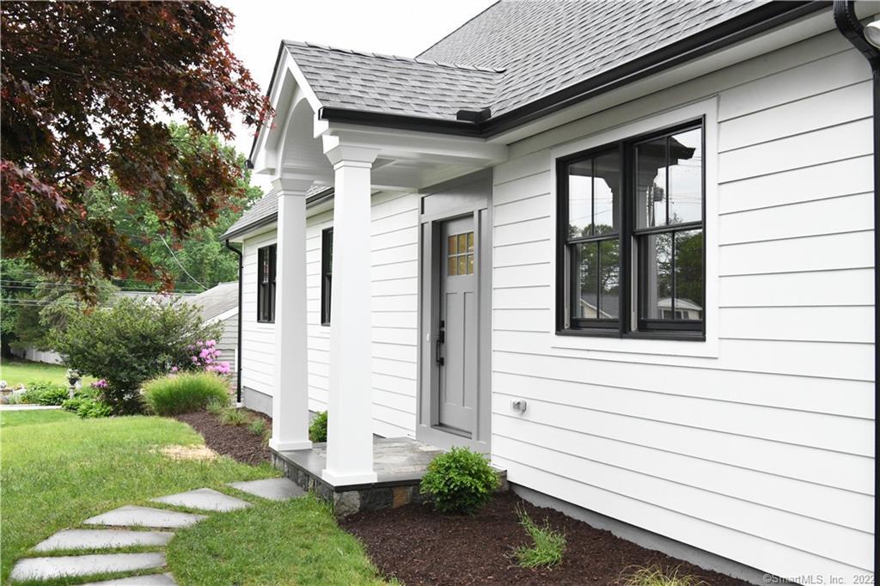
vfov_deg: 37.8
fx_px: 855
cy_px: 293
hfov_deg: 54.4
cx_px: 440
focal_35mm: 35
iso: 6400
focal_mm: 35
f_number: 13
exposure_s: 1/500
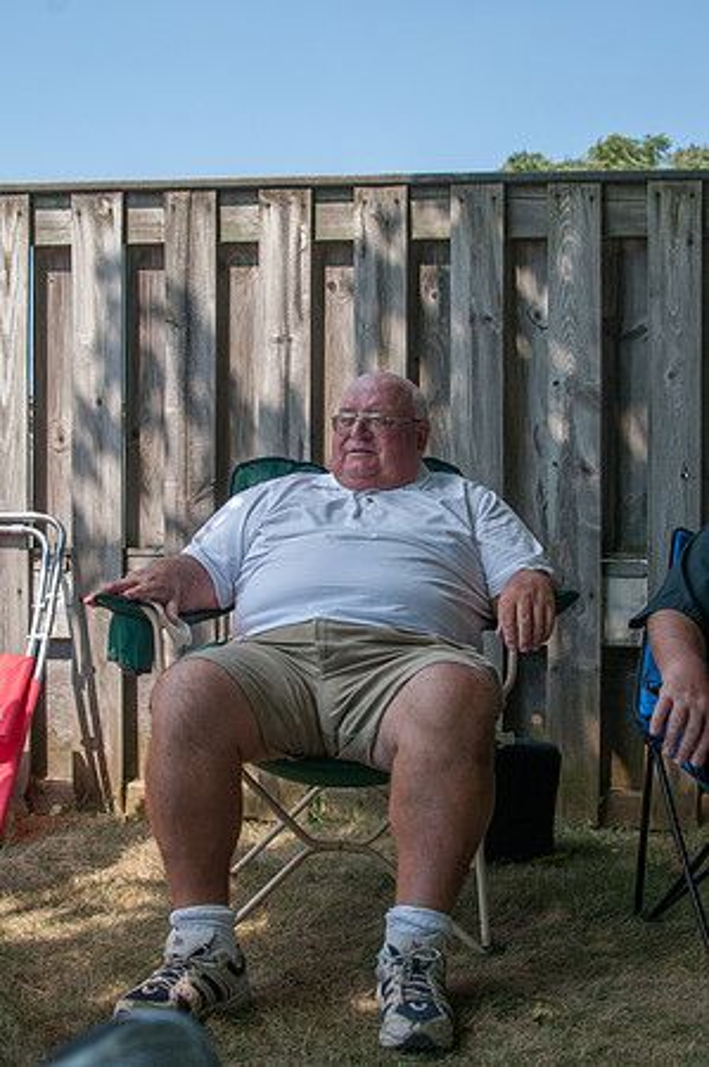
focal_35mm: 51
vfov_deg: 38.9
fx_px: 1510
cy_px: 534
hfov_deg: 26.4
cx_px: 354
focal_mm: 34
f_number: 5.6
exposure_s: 1/640
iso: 250
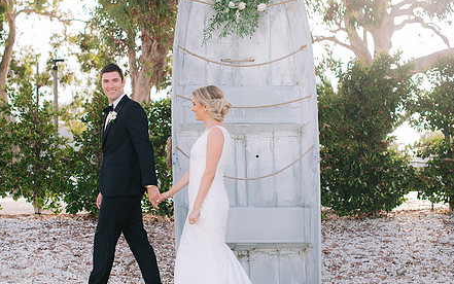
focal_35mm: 67
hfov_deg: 30.5
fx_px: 829
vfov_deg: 19.4
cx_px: 183
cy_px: 137
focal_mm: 50
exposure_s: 1/400
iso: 160
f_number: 2.8
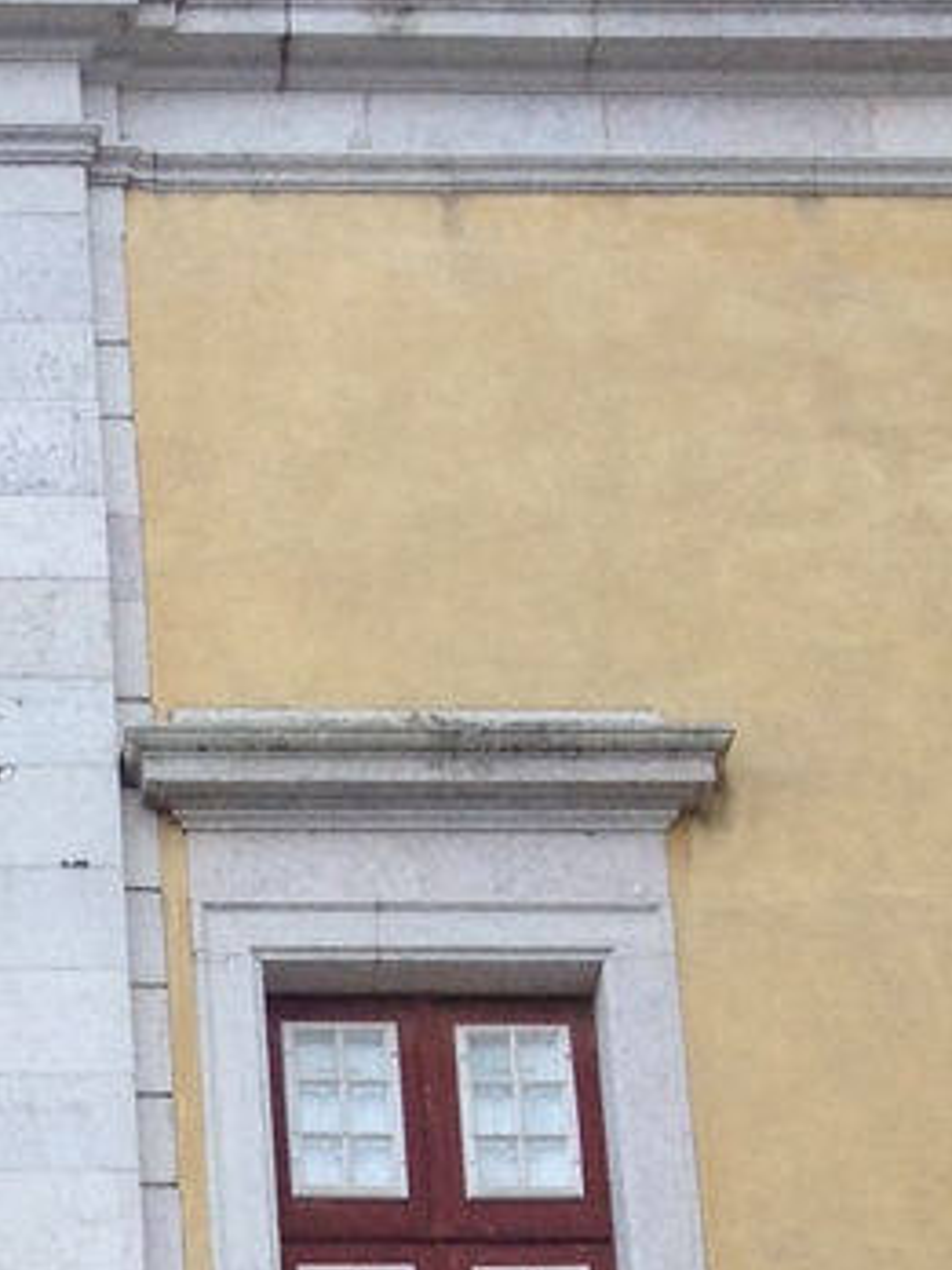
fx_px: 5904
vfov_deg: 10.9
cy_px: 2708
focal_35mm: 161
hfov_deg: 9.0
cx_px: -503
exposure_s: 1/60
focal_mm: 4.28
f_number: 2.4
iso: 64
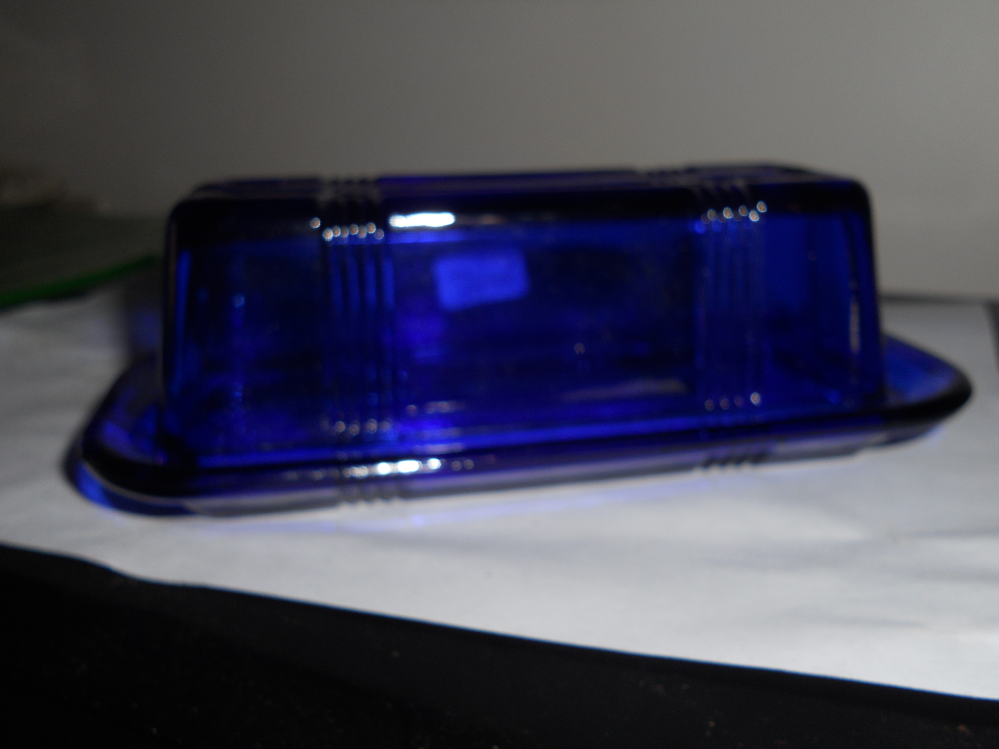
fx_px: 924
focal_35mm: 32
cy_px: 374
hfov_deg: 56.8
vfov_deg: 44.2
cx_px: 500
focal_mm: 5.8
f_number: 8.8
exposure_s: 1/25
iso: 80
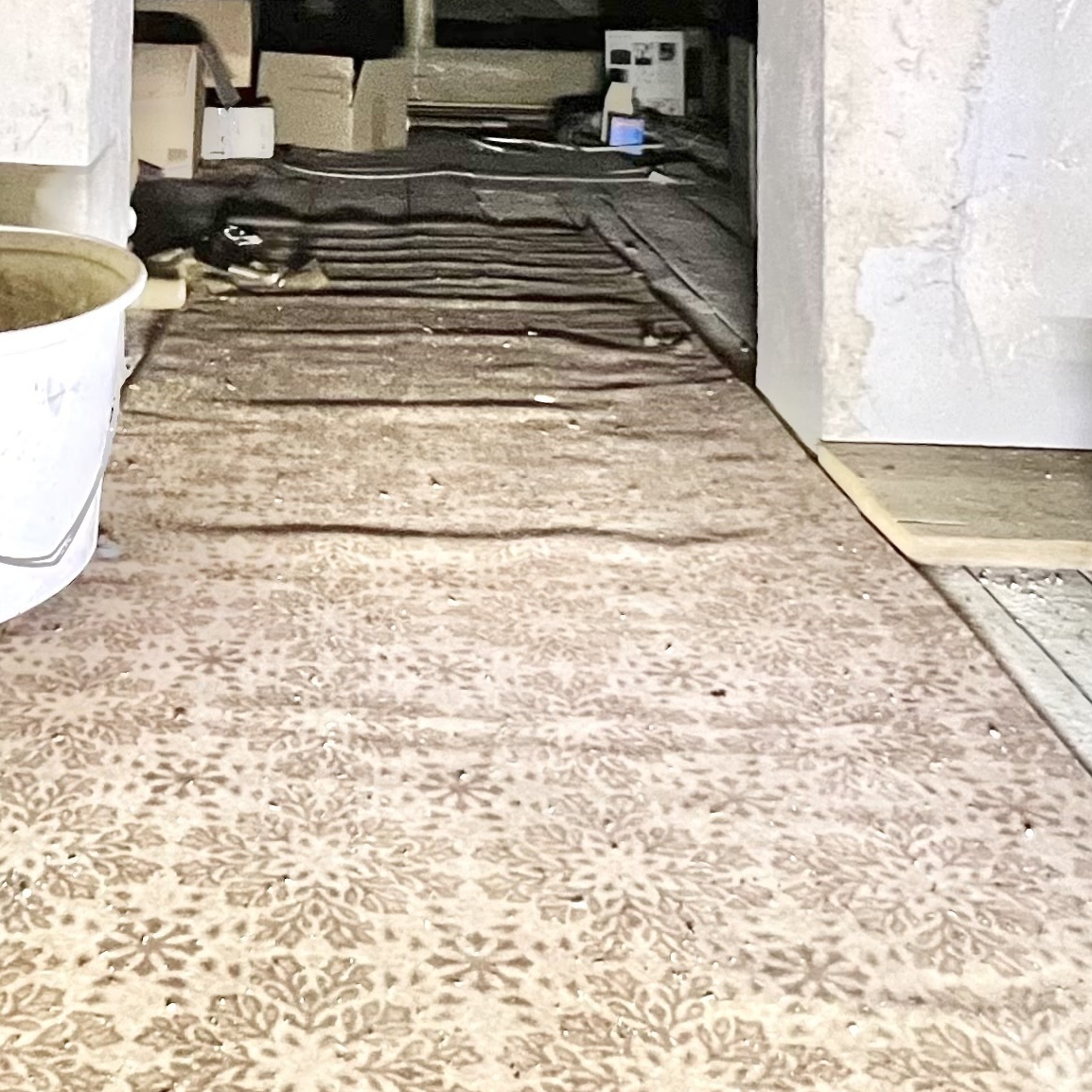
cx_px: 171
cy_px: -191
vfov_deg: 34.9
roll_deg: -0.5
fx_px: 1392
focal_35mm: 39
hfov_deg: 40.5
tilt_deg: +3.8
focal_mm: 1.57
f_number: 1.8
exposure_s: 1/51
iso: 640
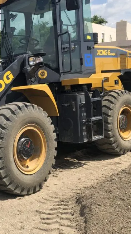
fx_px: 297
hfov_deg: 22.7
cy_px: 110
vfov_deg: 42.9
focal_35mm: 48
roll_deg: +2.5
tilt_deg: -6.5
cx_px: -30
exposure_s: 1/2208
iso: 20
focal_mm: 4
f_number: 1.8
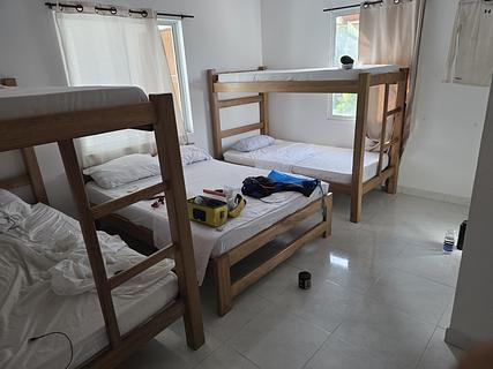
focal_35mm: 23
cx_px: 246
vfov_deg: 58.9
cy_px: 184
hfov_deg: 73.9
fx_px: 327
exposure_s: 1/120
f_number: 1.7
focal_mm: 6.3
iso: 250
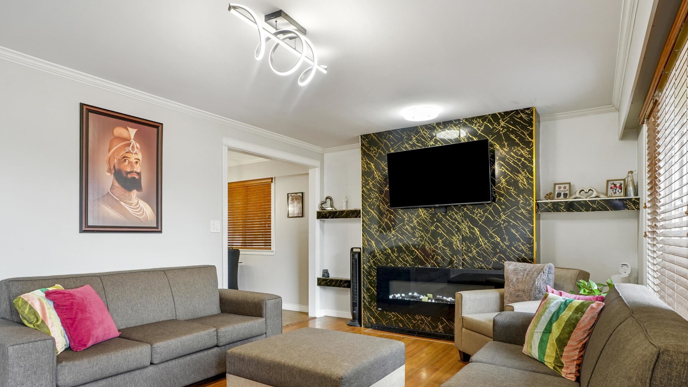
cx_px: 316
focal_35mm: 21
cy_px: 251
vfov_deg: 52.8
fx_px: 383
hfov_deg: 83.7
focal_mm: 16
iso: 400
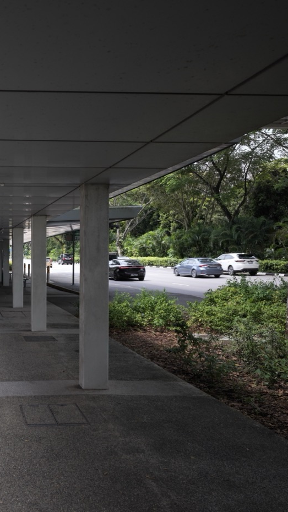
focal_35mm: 33
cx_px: -21
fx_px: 448
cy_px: 257
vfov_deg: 59.5
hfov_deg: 31.9
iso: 200
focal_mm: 28
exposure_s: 1/90
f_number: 8
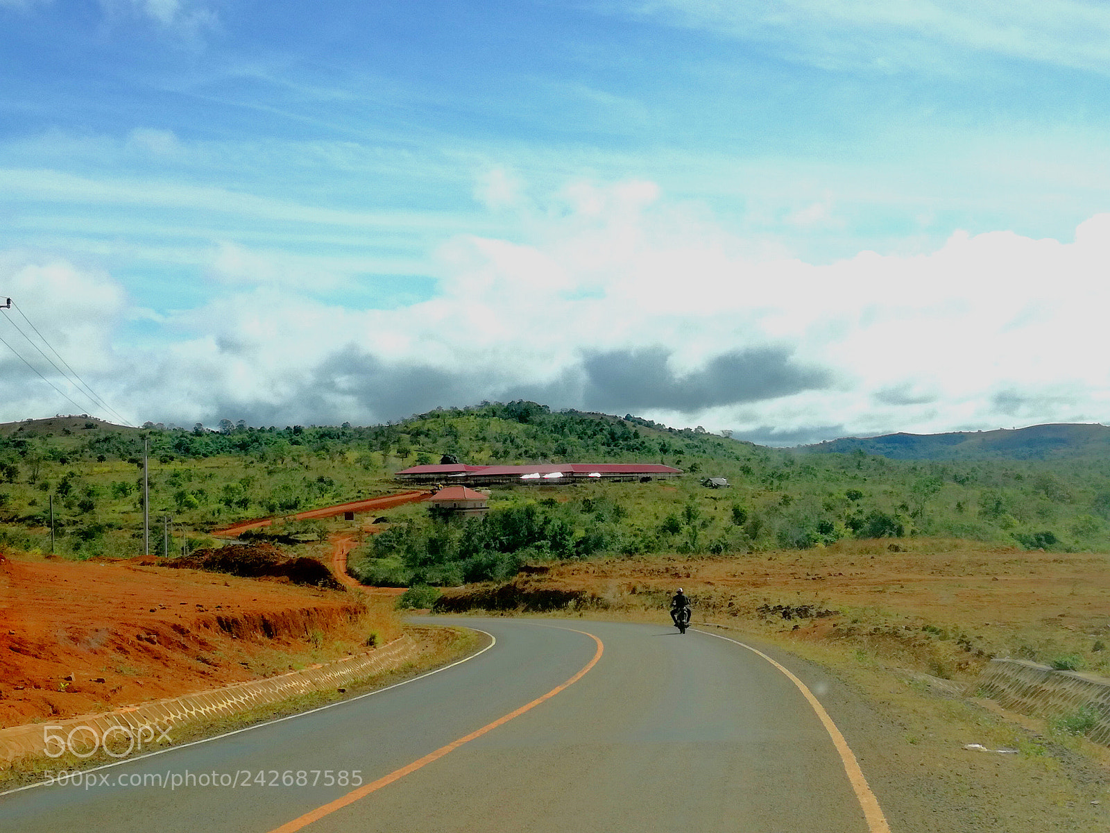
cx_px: 555
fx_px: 1411
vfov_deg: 32.9
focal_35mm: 44
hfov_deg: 42.9
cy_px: 416
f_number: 2
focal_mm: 3.79
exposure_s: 1/1460
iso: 50
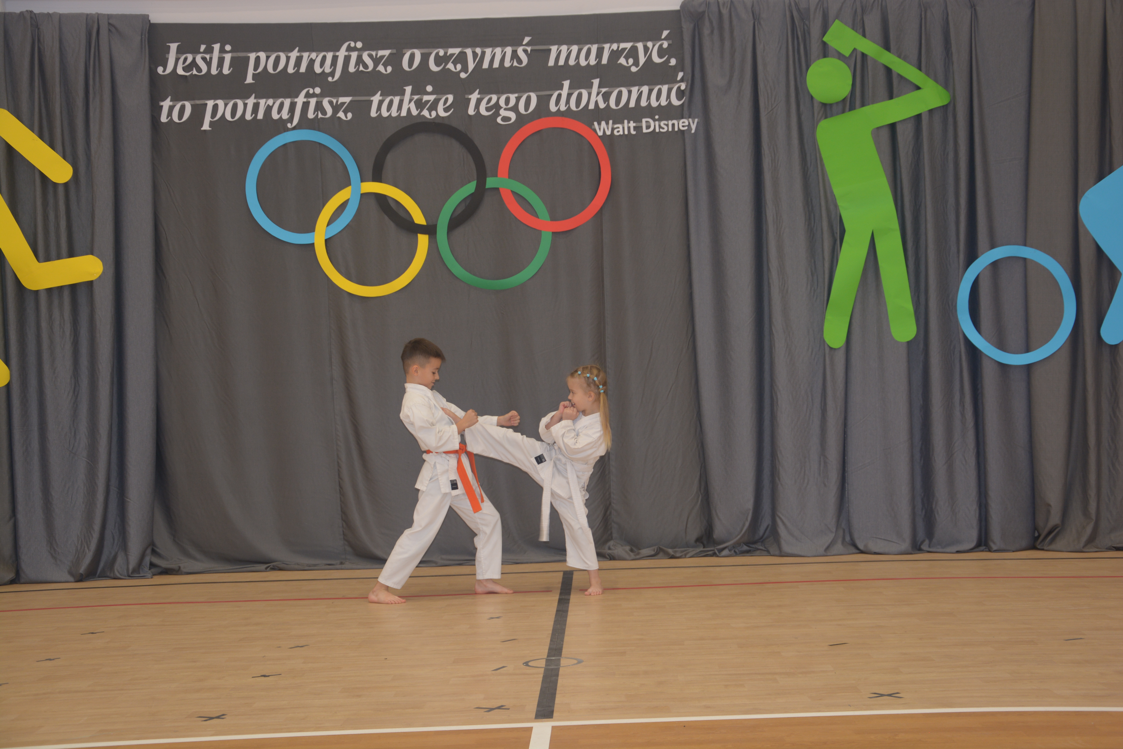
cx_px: 562
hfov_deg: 35.1
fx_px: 1778
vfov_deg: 23.8
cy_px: 374
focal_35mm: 57
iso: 250
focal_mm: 38
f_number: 4.5
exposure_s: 1/30
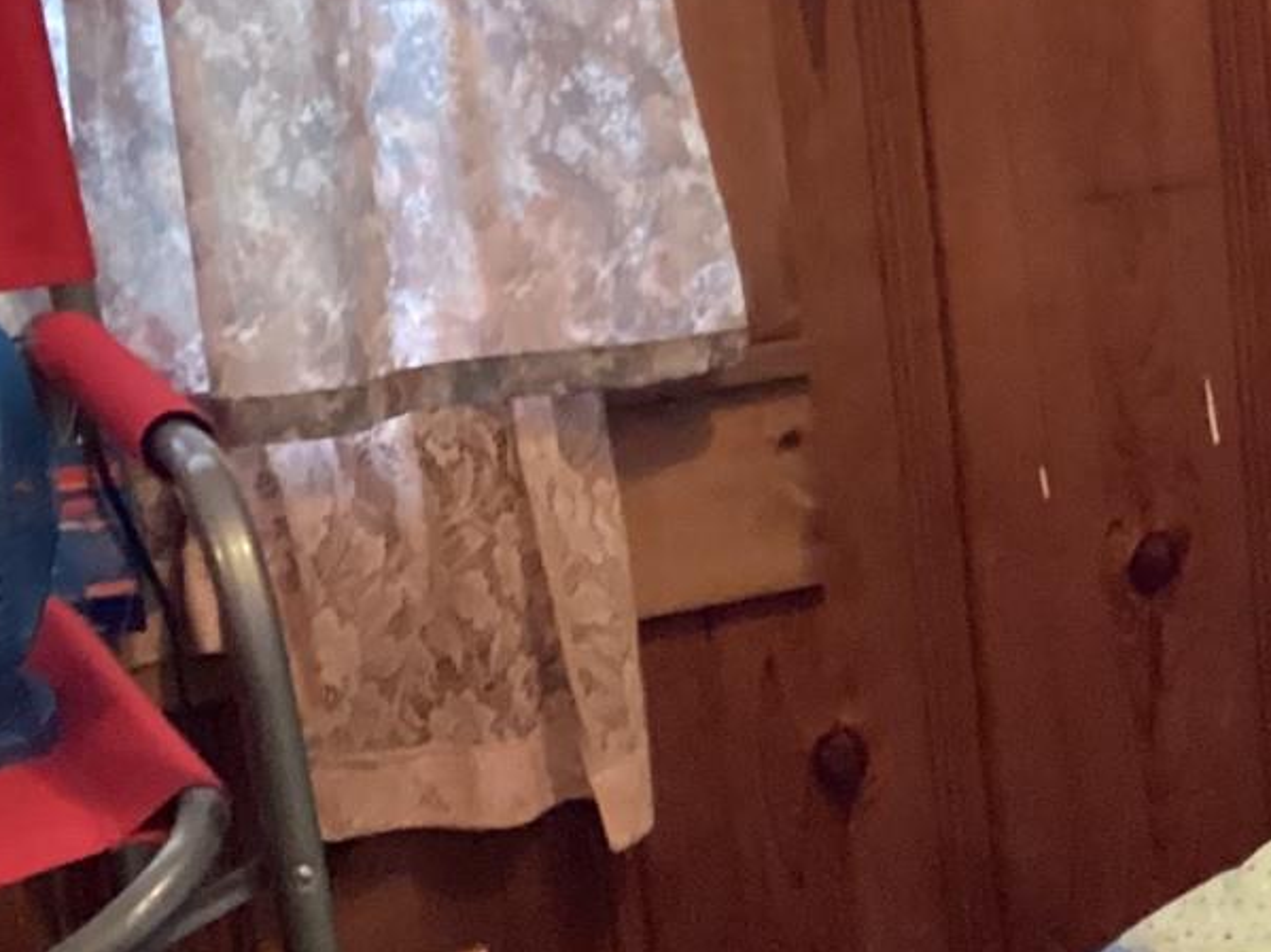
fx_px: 3891
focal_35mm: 106
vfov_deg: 13.9
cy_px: 583
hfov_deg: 17.9
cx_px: 1407
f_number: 2.4
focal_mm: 3.3
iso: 640
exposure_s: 1/20
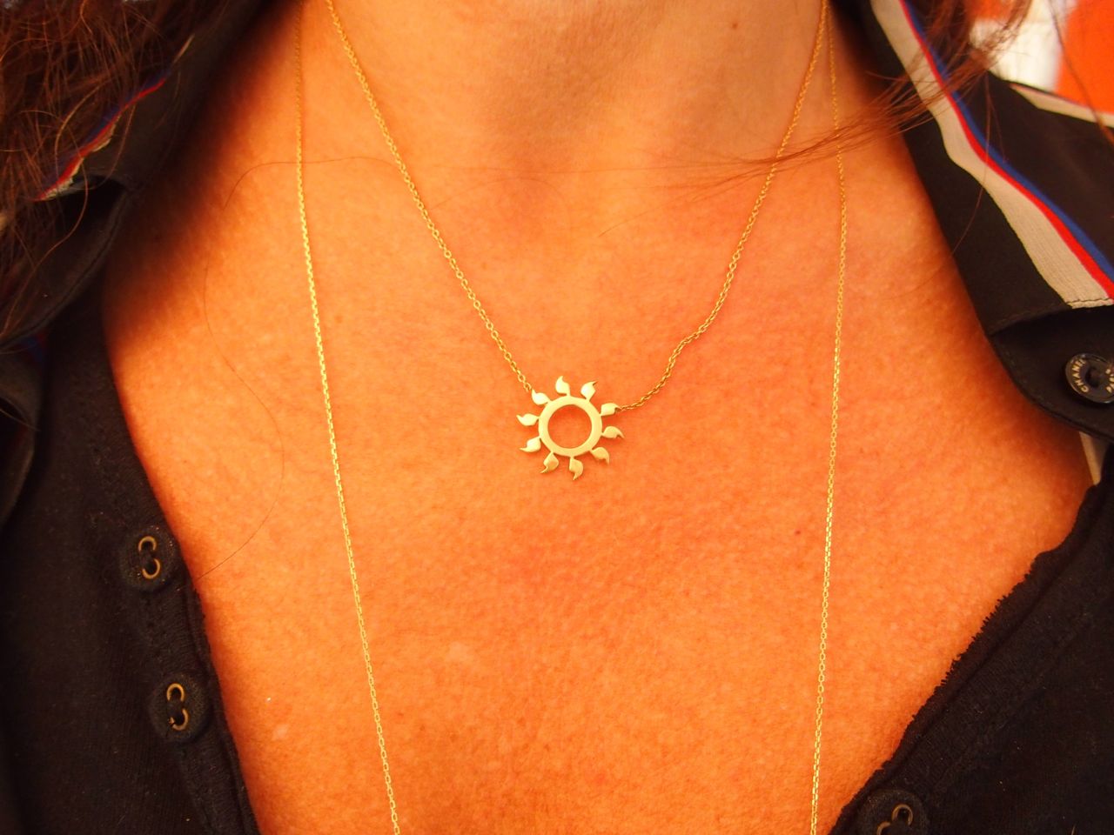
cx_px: 557
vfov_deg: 49.7
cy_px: 418
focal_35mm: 28
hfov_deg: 63.4
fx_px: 901
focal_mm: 6
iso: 500
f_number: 2.8
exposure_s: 1/30
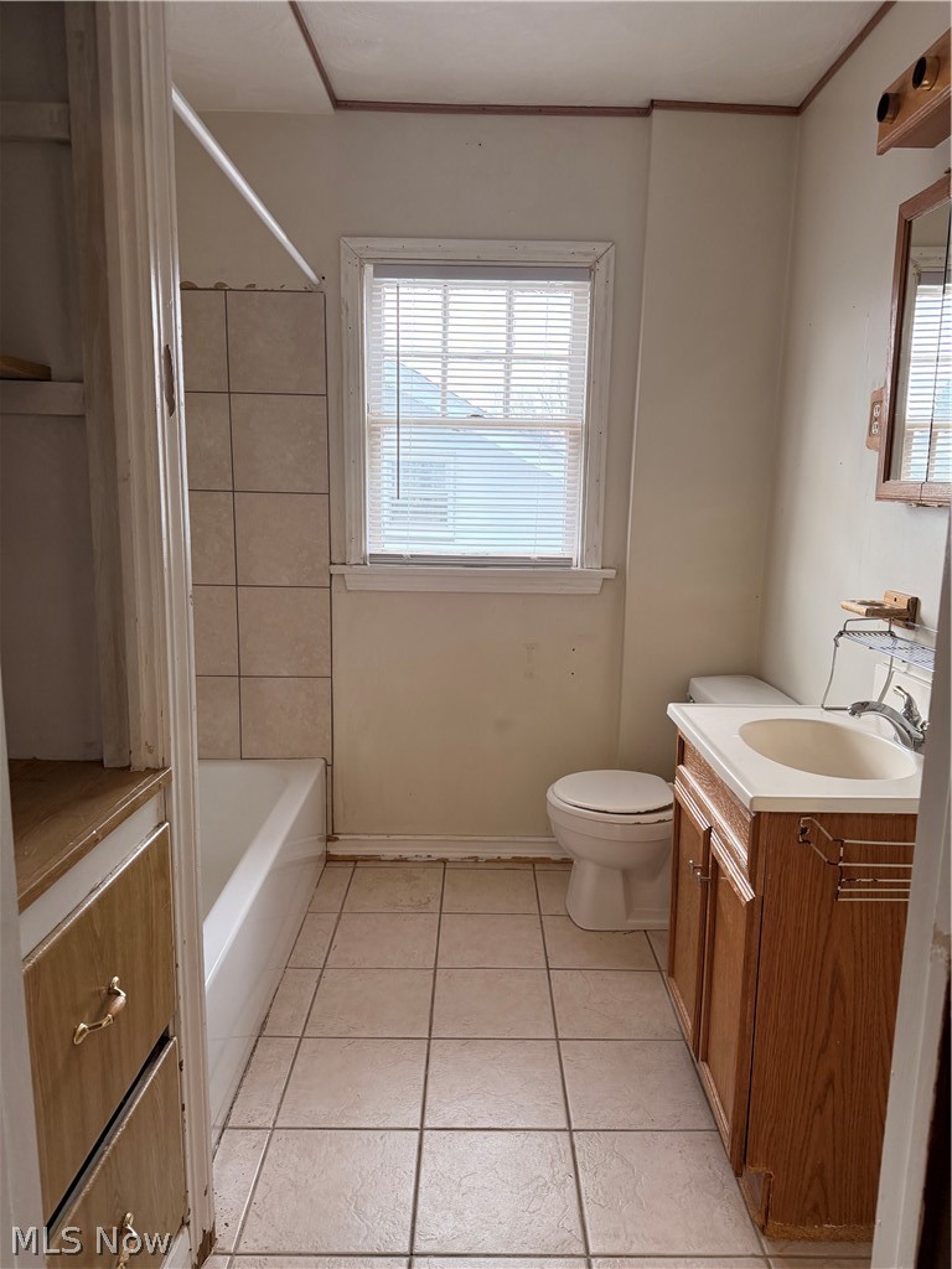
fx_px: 880
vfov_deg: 71.6
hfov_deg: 56.8
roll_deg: -0.9
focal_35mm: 24
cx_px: 476
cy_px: 634
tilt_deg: -8.4
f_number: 1.78
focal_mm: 6.76
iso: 160
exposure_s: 1/192
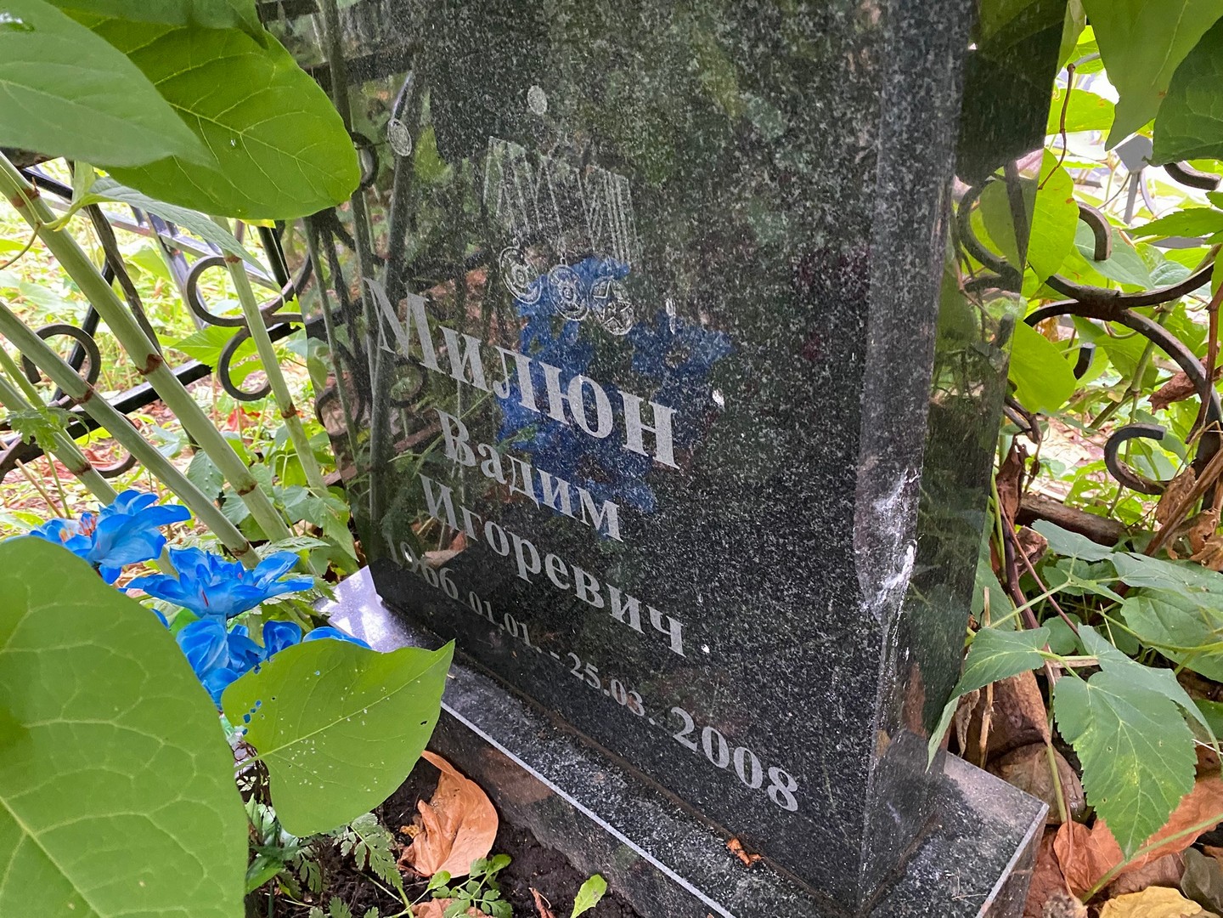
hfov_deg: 67.3
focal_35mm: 26
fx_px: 919
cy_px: 459
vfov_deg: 53.1
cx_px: 612
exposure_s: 1/35
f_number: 1.8
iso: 640
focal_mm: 4.25
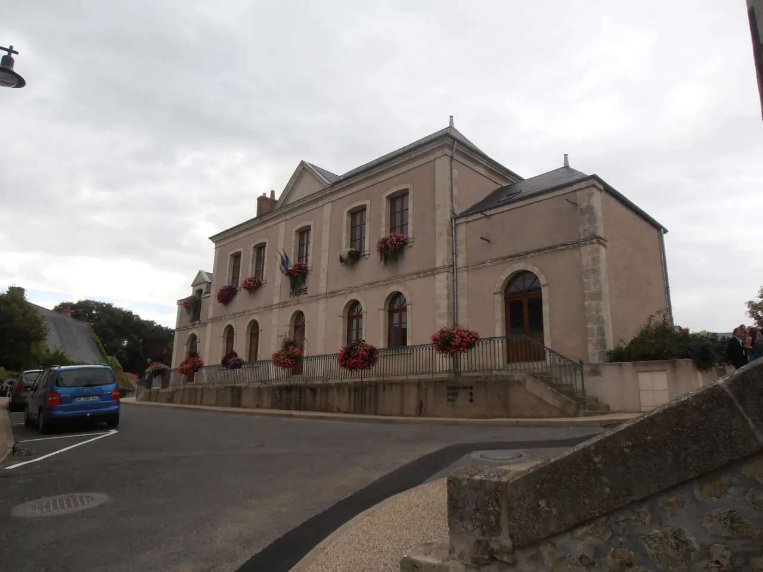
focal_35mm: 24
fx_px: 529
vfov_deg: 56.8
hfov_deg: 71.6
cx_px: 382
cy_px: 286
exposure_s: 1/640
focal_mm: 4.2
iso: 80
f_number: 3
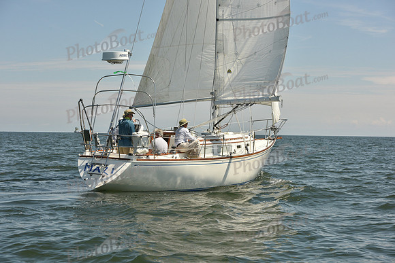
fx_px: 768
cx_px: 198
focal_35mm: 70
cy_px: 132
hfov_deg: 28.8
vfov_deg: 19.5
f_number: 8
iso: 320
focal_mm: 70
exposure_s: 1/1600
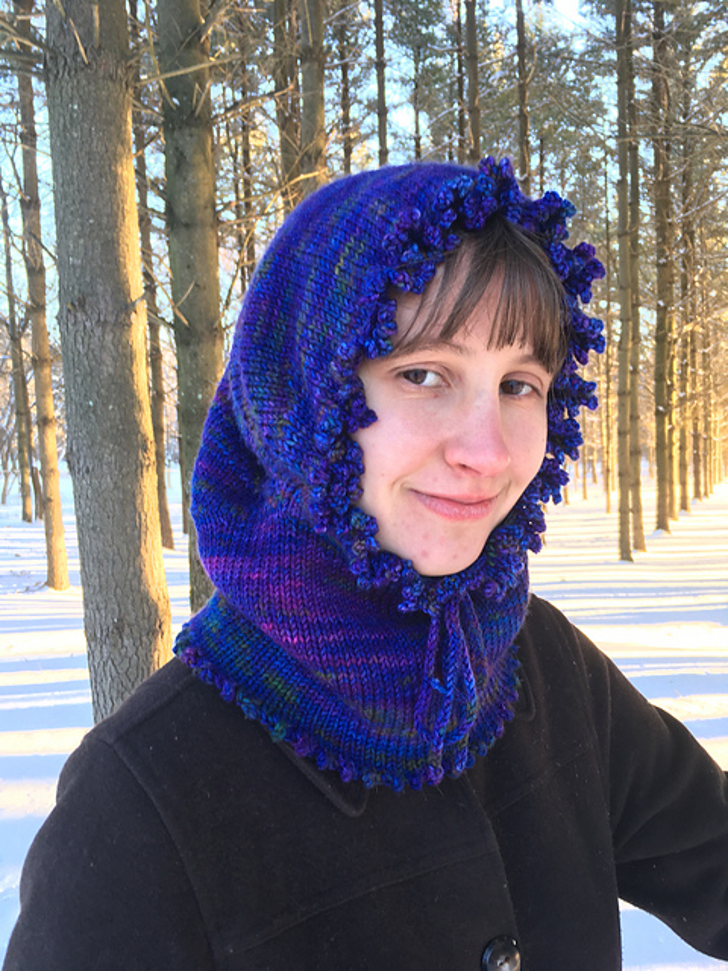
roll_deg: +0.2
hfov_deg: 48.2
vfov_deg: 61.7
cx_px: 364
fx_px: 813
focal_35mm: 29
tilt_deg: -3.9
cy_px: 486
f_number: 2.2
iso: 32
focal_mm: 4.15
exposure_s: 1/30
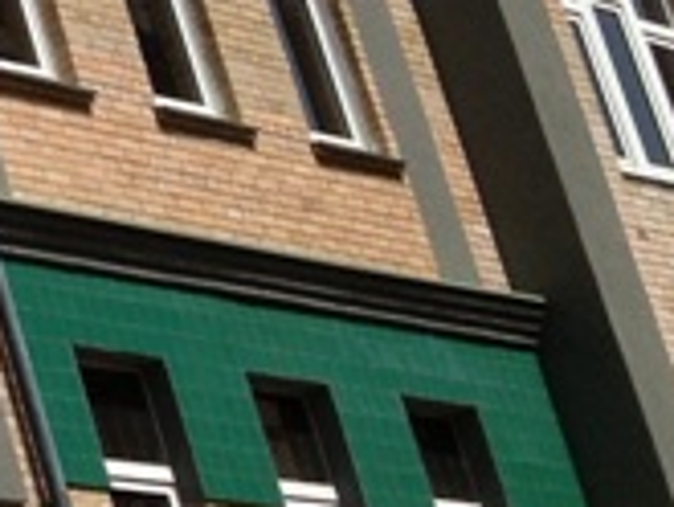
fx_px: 4228
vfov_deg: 6.7
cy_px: -433
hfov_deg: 8.2
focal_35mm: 217
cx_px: -1070
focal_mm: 4.28
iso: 50
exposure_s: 1/2404
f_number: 2.4
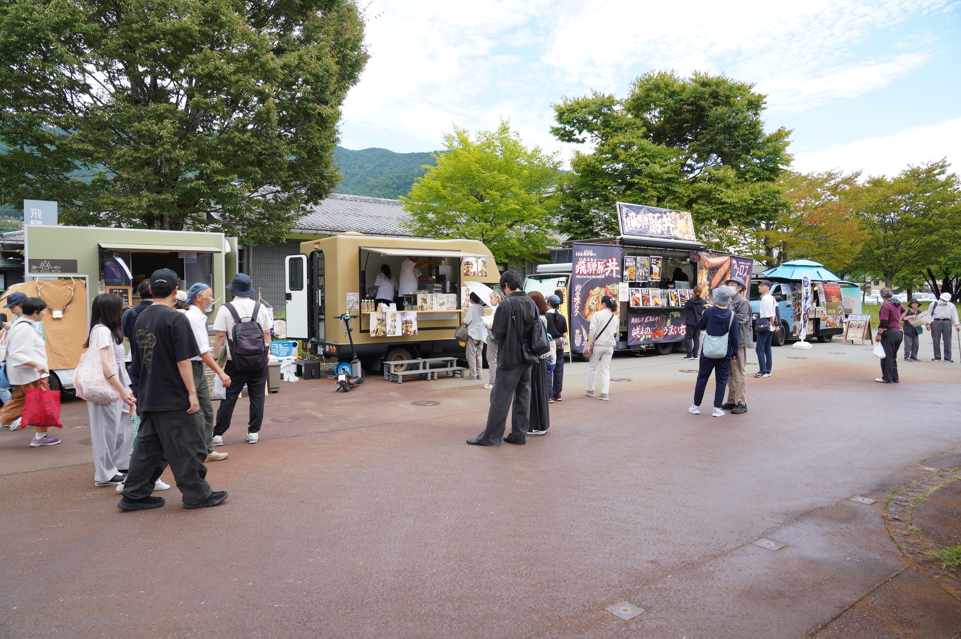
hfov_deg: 73.8
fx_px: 640
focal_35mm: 24
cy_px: 320
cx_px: 480
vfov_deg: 53.0
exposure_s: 1/80
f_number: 8
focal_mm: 24
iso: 100
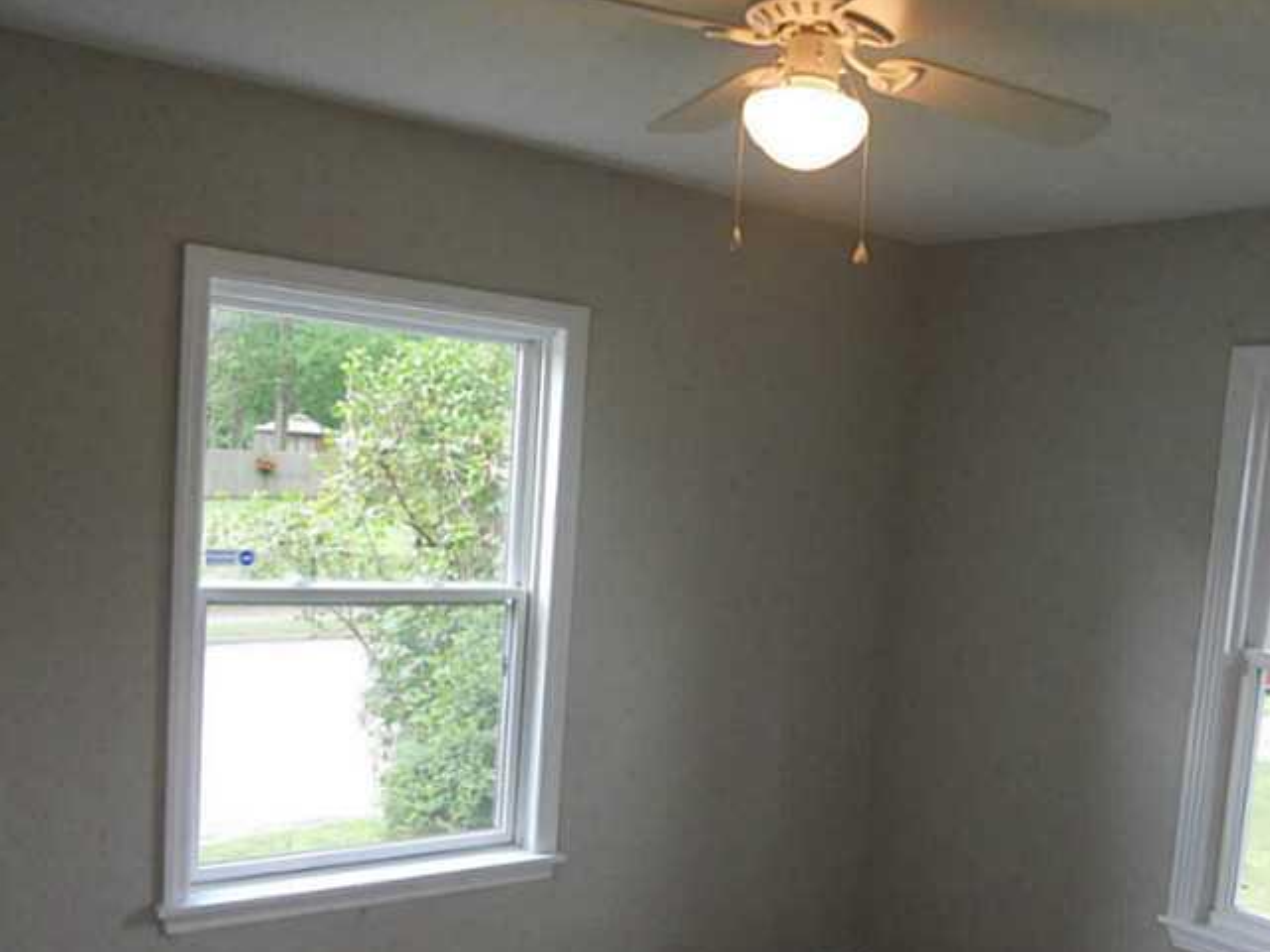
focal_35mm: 35
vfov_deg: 40.4
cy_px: 589
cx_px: 746
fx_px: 1284
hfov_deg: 52.4
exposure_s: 1/200
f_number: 2.7
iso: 400
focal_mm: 5
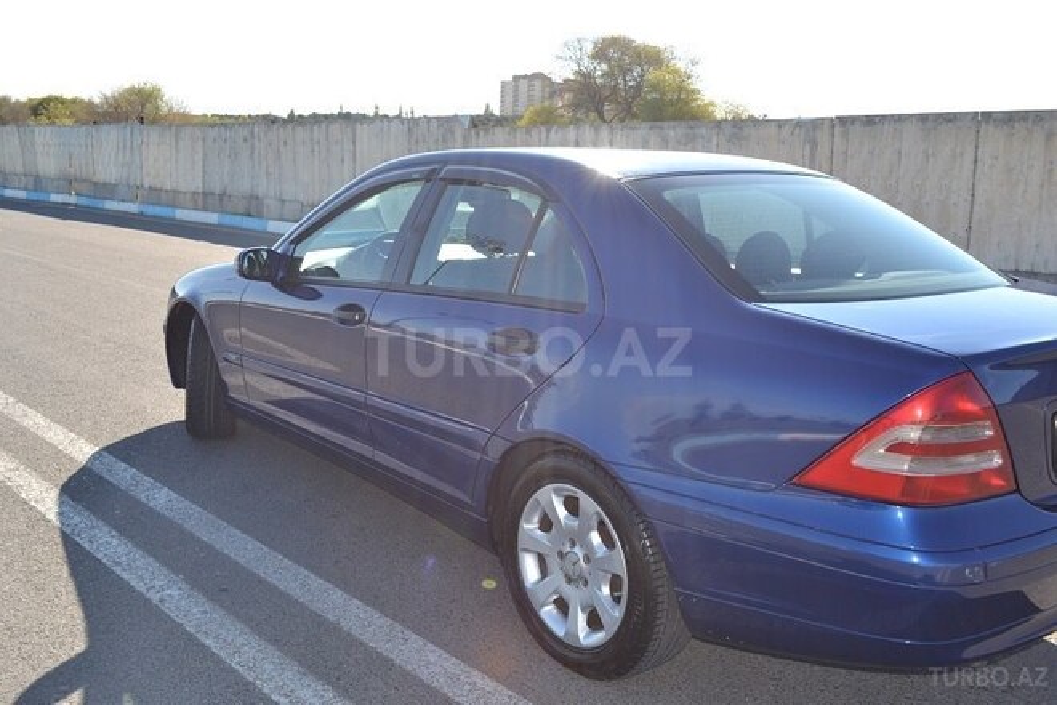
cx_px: 528
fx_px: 969
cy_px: 352
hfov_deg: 57.2
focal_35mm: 33
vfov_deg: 40.0
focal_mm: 22
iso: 100
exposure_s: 1/200
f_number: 6.3
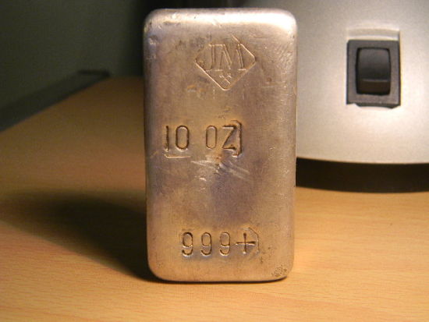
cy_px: 161
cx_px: 214
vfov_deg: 26.1
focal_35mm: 56
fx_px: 694
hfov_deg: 34.3
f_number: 4.1
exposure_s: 1/30
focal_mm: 10.1
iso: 115
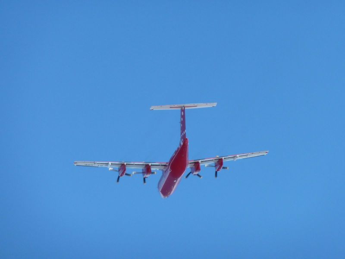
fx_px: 2990
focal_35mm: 300
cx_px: 172
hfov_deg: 6.6
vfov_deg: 5.0
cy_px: 130
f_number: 5.6
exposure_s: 1/1000
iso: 160
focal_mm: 49.2
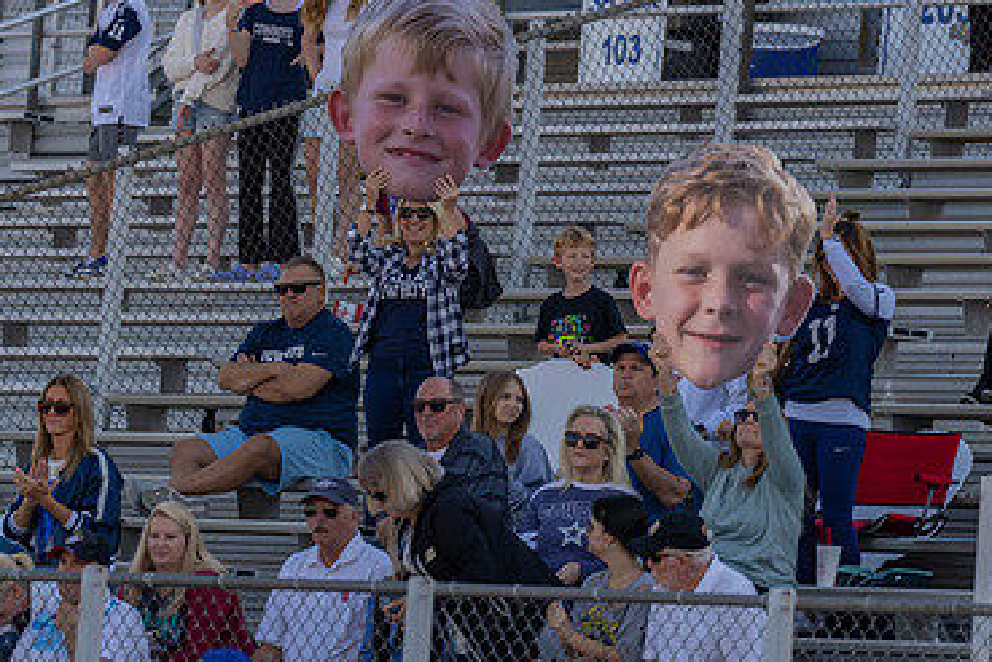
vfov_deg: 4.4
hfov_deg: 6.6
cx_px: 401
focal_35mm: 314
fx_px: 8652
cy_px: 295
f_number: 3.2
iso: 100
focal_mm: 200
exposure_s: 1/1000
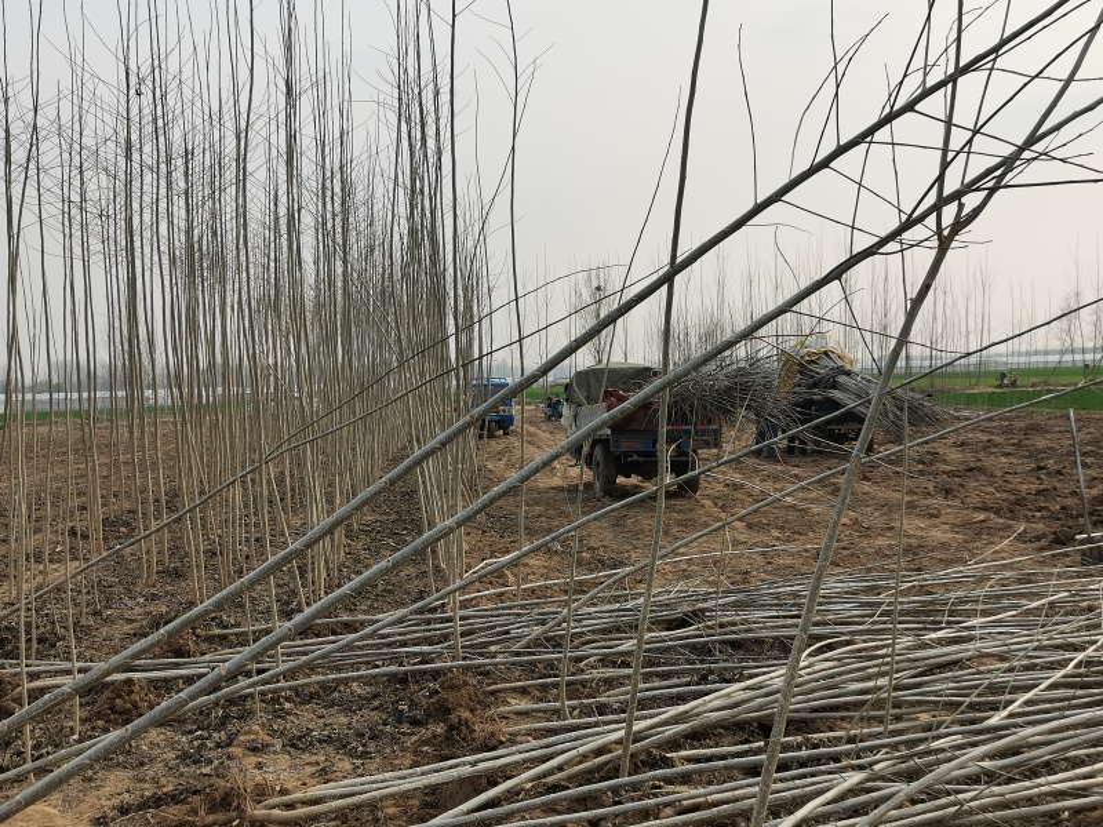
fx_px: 1275
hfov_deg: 46.8
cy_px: 414
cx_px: 552
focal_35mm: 40
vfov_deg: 36.0
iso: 50
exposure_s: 1/829
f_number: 1.8
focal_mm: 5.58
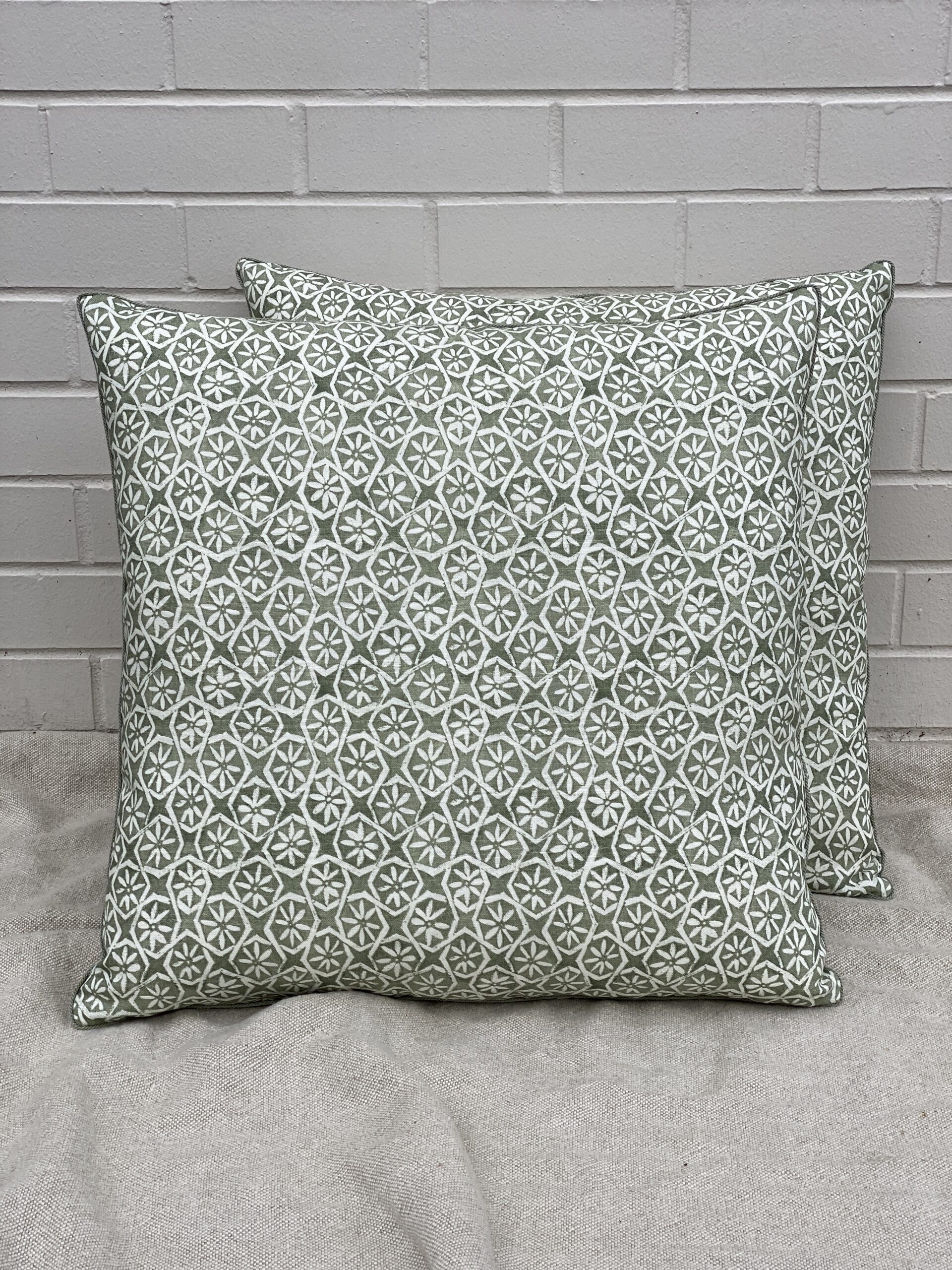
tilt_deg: -18.1
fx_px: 1907
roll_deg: -0.1
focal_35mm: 52
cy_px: 635
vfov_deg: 36.8
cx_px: 476
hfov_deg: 28.0
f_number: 2
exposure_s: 1/358
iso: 20
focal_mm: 6
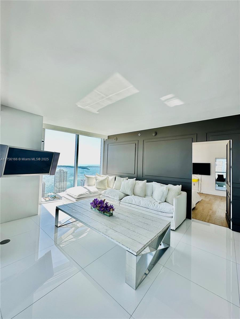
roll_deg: -1.4
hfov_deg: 85.7
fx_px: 129
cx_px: 120
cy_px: 160
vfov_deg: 102.1
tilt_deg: +2.4
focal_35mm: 14
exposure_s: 1/109
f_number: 2.2
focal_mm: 2.22
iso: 40
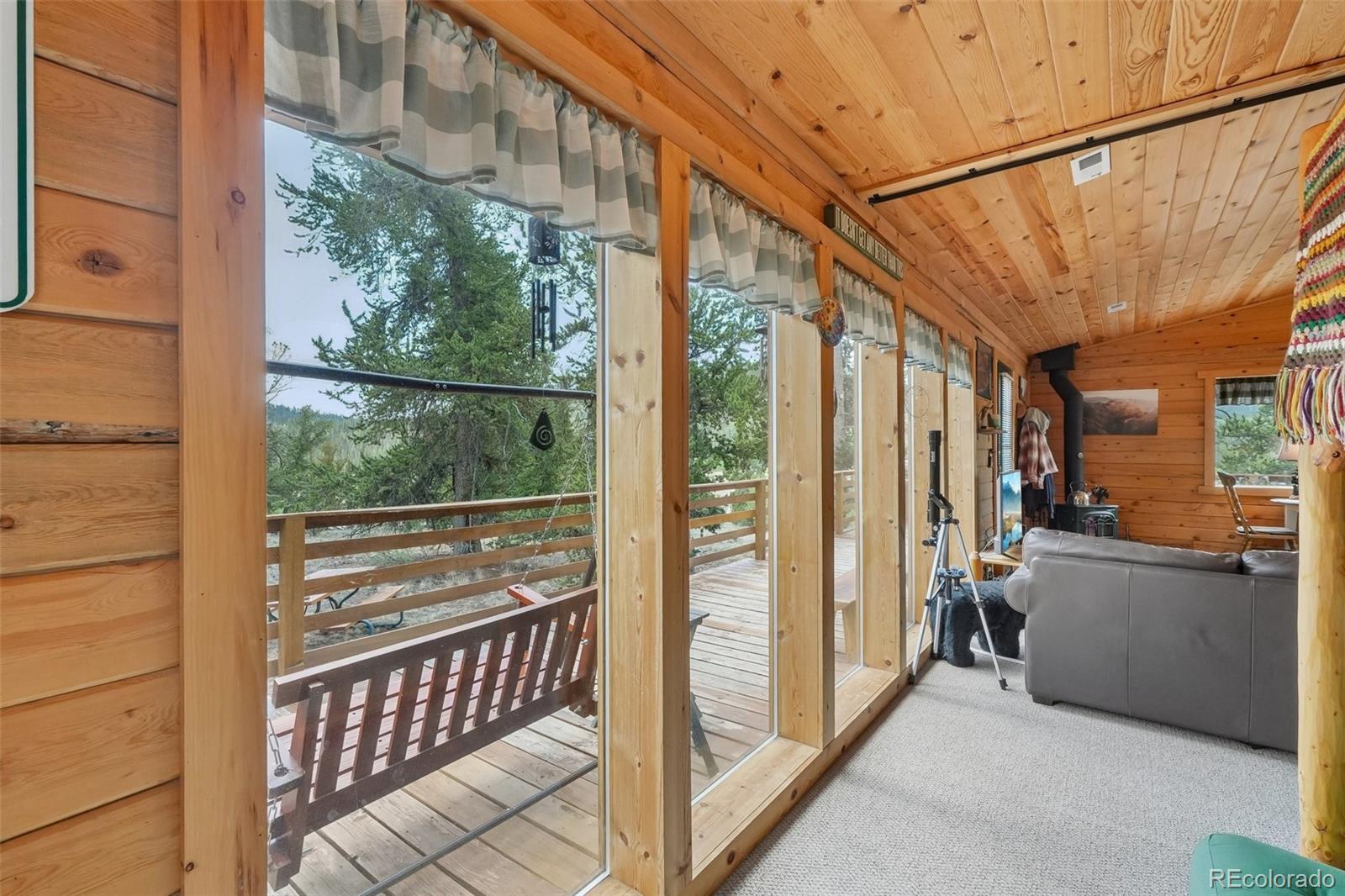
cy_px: 448
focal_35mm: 15
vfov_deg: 77.3
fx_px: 560
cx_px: 672
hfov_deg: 100.4
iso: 800
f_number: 8
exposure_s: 1/20
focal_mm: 10
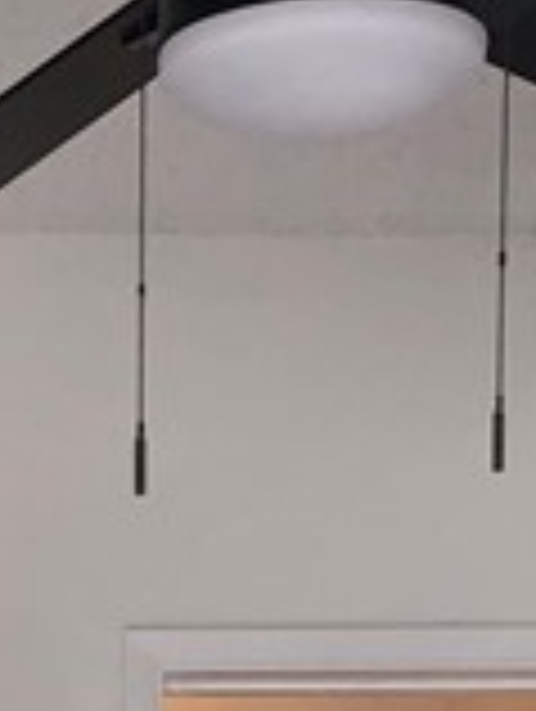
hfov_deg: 8.0
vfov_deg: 9.3
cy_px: 1930
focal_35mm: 181
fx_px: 3727
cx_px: -324
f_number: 1.8
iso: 32
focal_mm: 4
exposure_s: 1/120
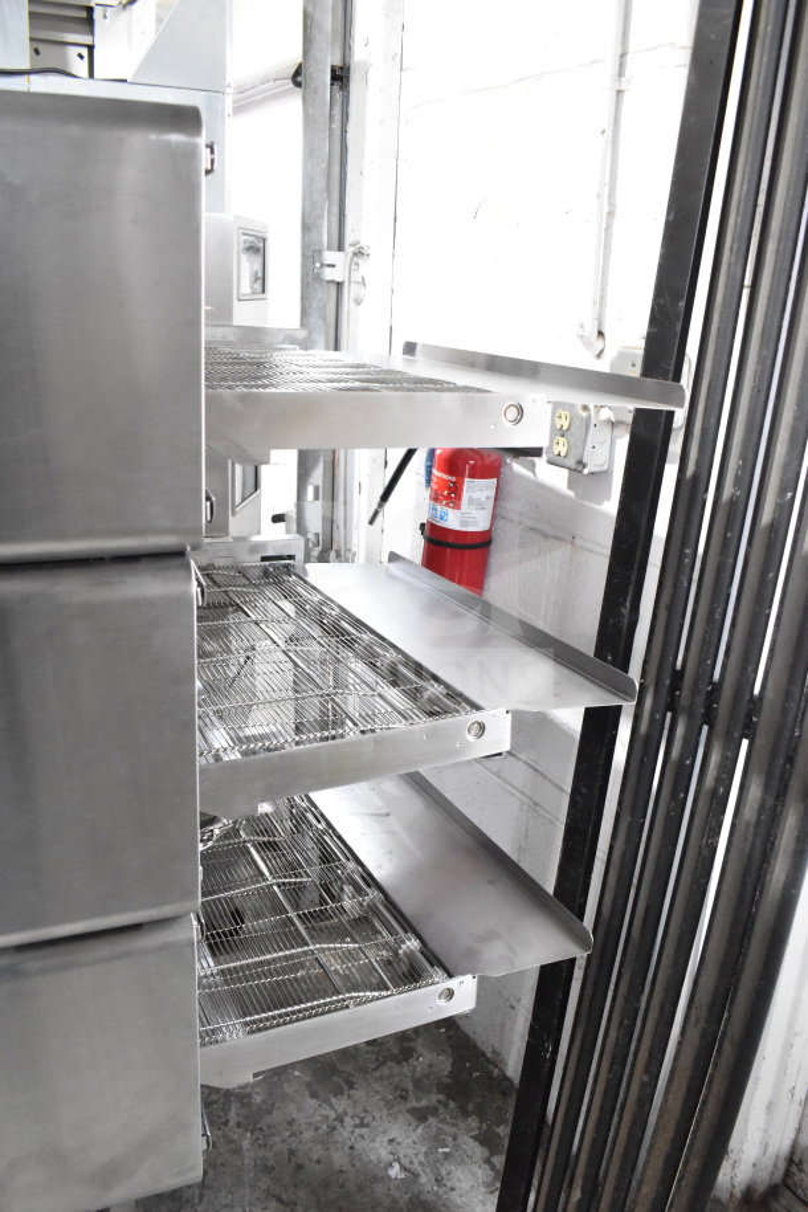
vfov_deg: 61.9
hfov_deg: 43.6
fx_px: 1010
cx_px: 404
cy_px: 606
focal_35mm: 30
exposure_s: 1/160
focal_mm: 20
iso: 6400
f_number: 6.3
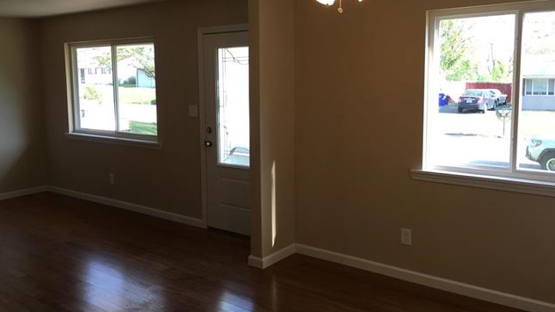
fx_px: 471
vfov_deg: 36.6
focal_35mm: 32
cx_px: 278
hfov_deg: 61.0
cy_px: 135
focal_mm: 4.15
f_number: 2.2
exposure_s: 1/120
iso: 40
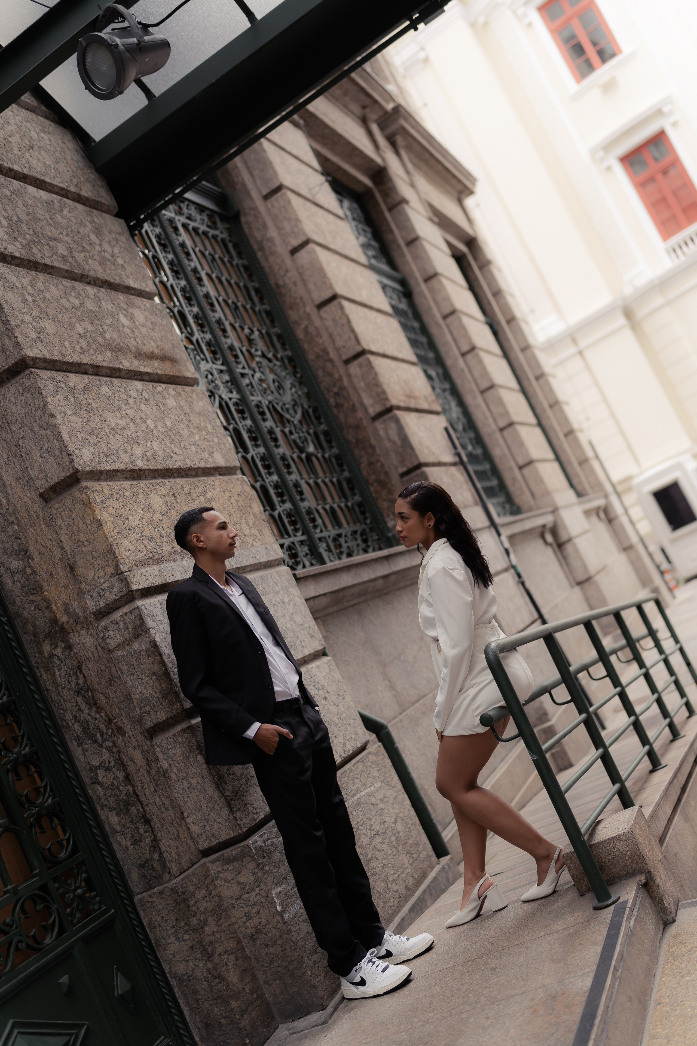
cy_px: 523
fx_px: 1016
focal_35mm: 35
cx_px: 348
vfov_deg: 54.4
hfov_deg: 37.9
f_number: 1.4
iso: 64
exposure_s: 1/400
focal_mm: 35
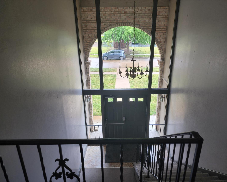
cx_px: 120
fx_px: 161
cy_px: 91
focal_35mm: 24
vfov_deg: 58.8
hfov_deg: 70.2
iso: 100
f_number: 1.8
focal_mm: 6.4
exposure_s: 1/120
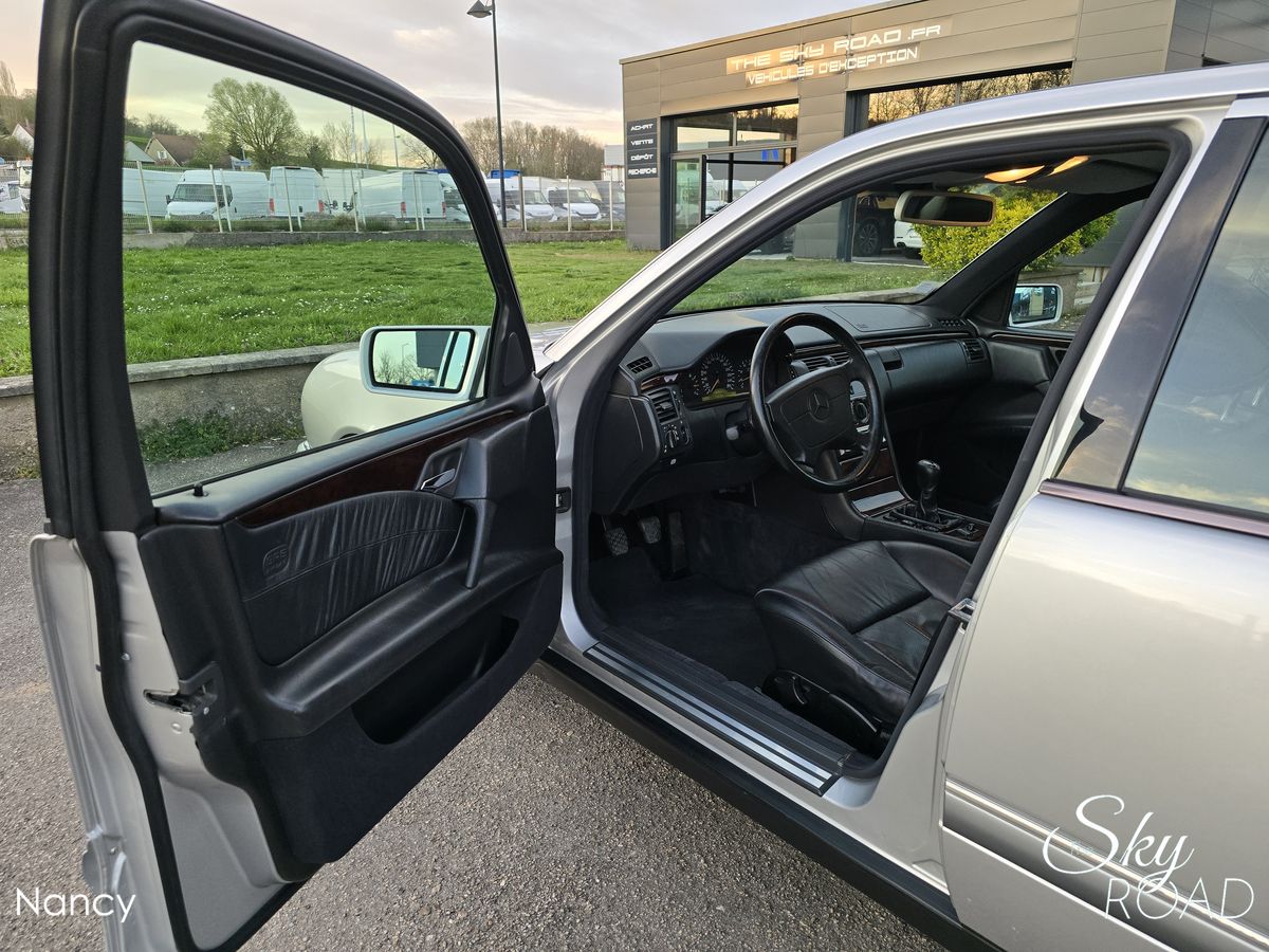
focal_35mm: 23
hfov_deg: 73.9
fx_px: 843
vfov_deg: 58.9
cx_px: 634
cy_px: 476
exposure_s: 1/180
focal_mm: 6.3
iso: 100
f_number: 1.7
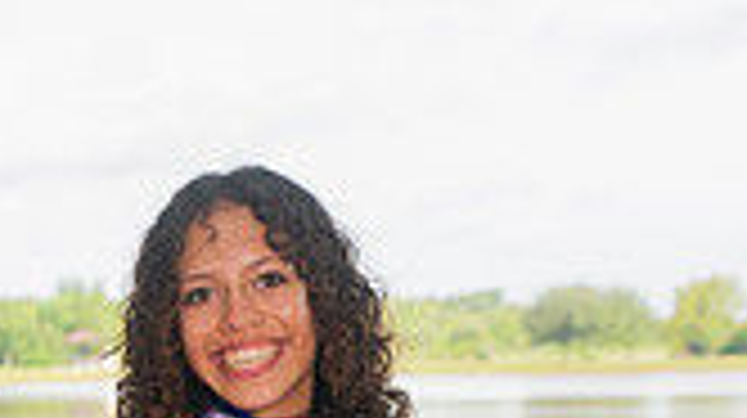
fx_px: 2592
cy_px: 903
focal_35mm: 131
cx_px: 198
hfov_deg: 16.3
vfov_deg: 8.6
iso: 250
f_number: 4.5
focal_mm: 46
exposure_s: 1/400
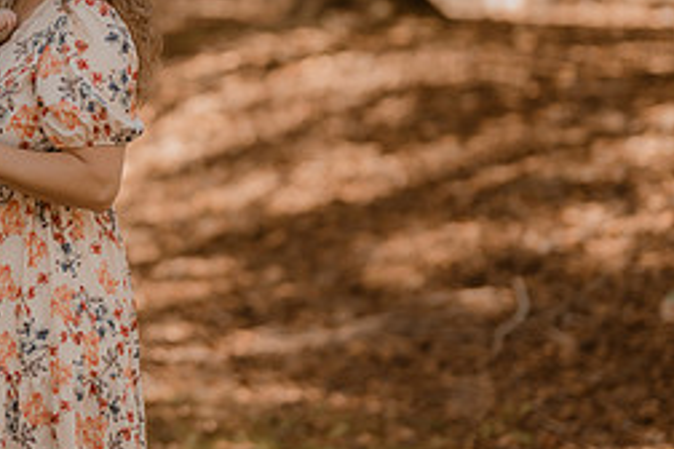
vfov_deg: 7.0
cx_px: -99
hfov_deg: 10.4
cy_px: 39
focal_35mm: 196
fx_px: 3669
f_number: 1.8
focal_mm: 85
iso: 320
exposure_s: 1/800
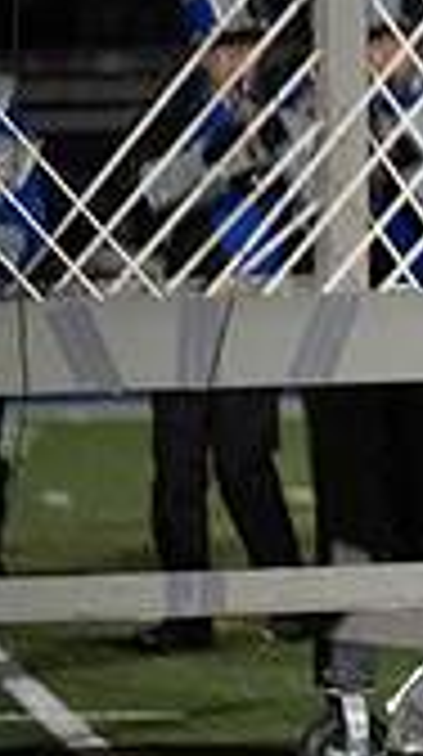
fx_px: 11592
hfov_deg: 2.1
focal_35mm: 579
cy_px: 416
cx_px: 1300
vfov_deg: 3.7
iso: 5000
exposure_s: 1/1250
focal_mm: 160
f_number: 2.8
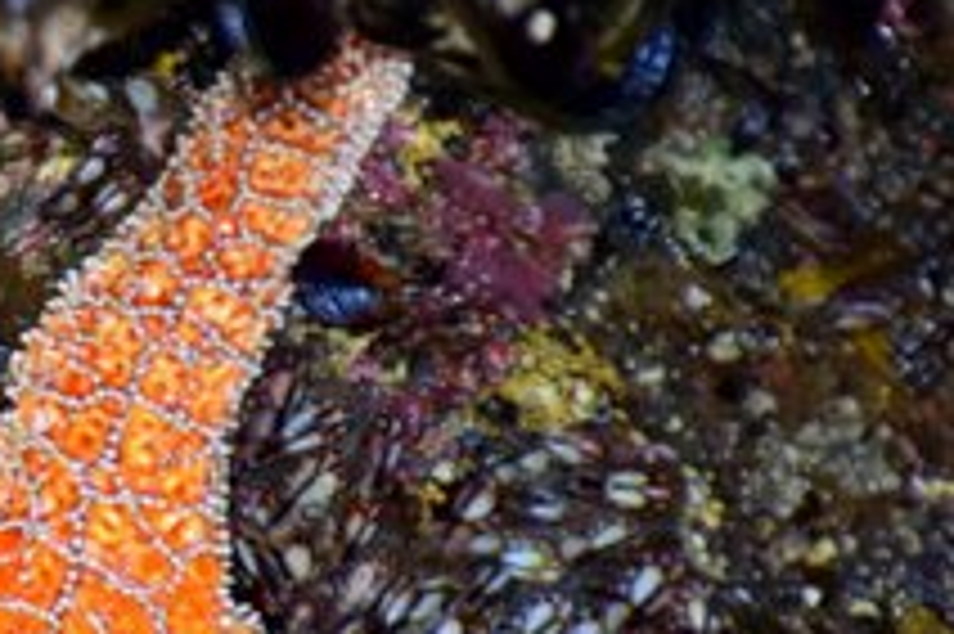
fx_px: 15755
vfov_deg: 2.3
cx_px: -392
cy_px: 423
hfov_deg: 3.5
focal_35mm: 595
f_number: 5.6
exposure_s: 1/200
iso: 800
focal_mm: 140
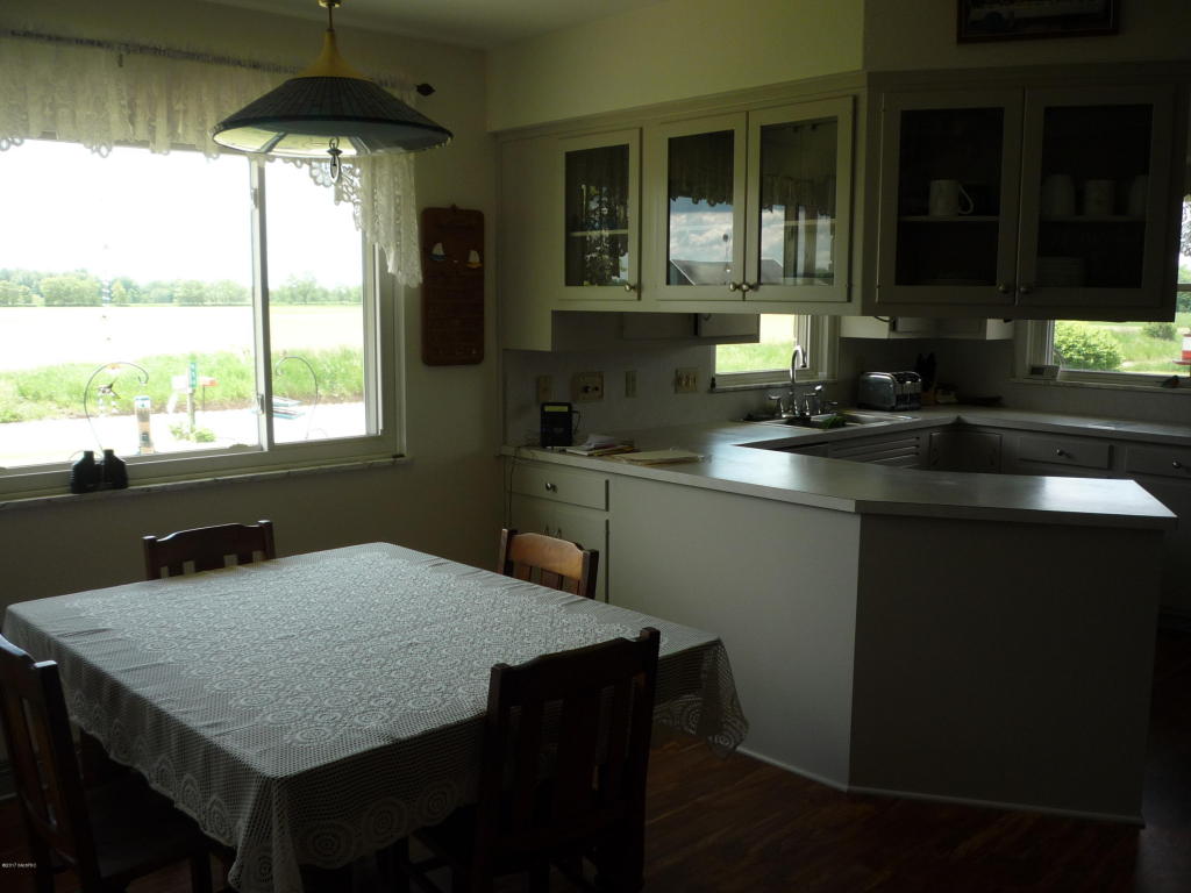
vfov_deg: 44.2
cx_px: 596
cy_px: 446
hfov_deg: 56.8
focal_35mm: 32
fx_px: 1101
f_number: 3.3
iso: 100
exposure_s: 1/80
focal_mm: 5.2
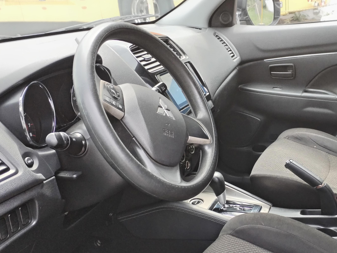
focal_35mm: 49
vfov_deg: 29.6
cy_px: 149
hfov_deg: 38.3
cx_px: 234
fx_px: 477
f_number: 1.8
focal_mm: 4.75
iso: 112
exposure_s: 1/120
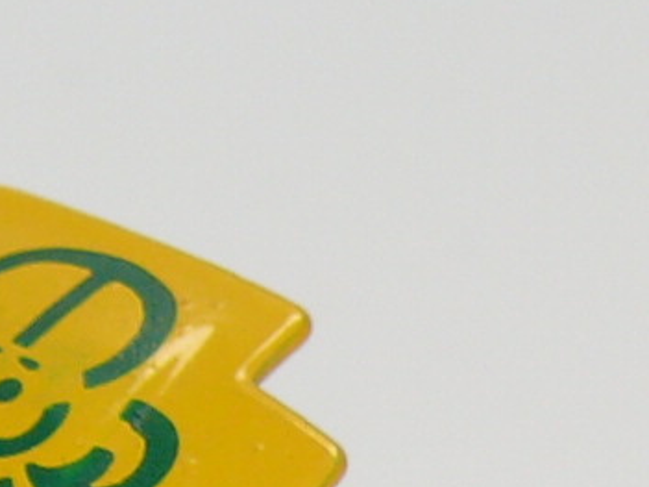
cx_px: -534
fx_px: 9390
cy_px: 1072
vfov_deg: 2.9
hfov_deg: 3.9
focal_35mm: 501
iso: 100
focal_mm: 13.9
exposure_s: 1/30
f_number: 4
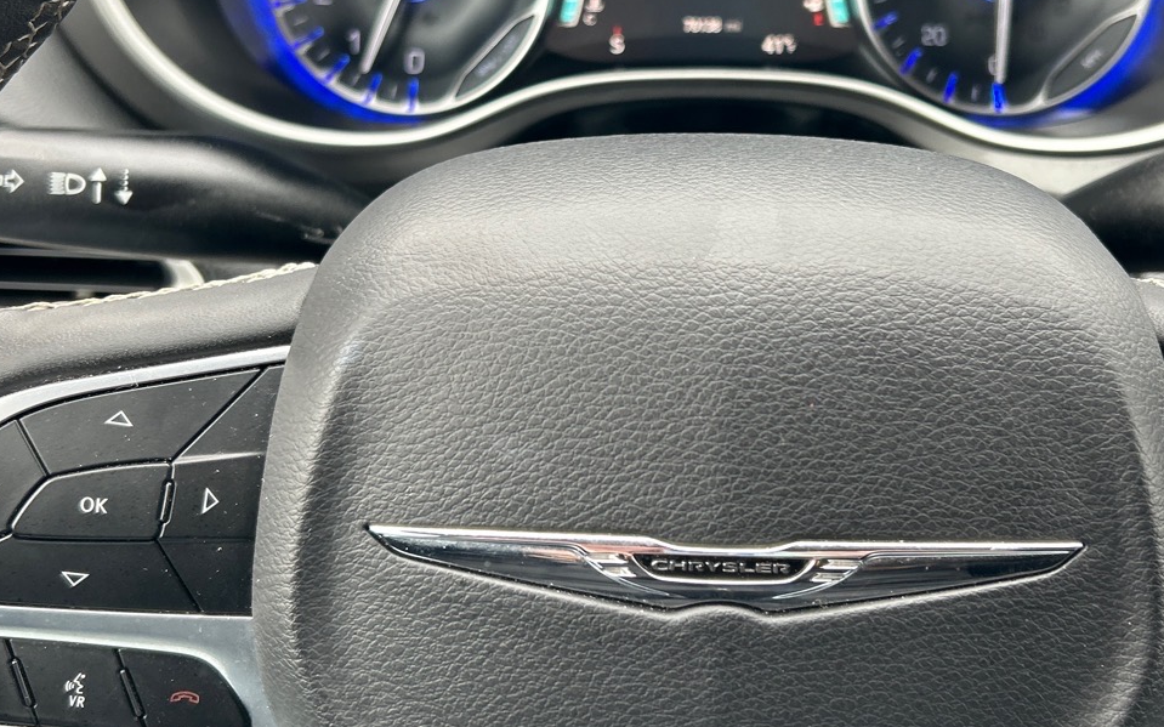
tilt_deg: -27.5
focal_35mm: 46
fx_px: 1459
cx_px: 645
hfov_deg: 43.4
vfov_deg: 27.8
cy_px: 229
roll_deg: -1.0
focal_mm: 5.7
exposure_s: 1/121
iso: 64
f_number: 1.5
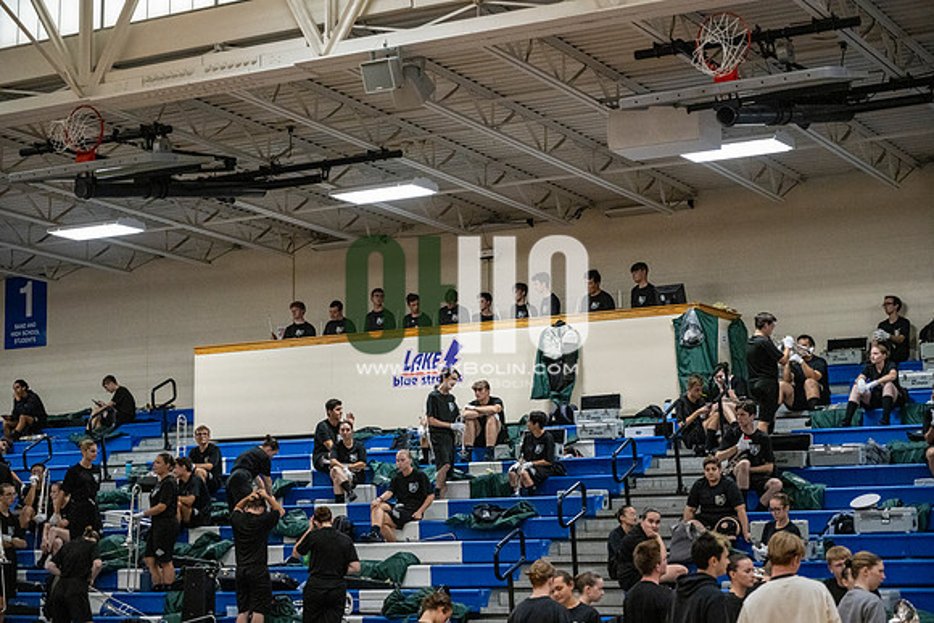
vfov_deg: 19.5
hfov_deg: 28.8
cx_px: 467
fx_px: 1816
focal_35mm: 70
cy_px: 312
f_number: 4
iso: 8000
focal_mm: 70
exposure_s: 1/800
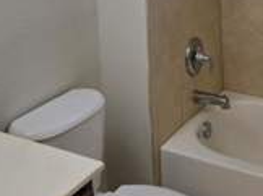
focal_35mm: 68
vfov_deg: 20.6
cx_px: 120
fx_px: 516
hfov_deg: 28.6
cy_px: -17
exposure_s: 1/120
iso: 125
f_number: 1.8
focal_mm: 5.4
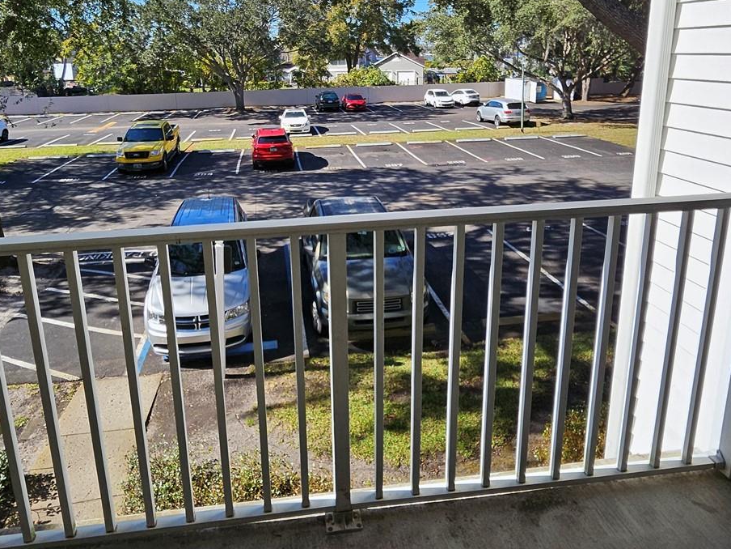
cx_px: 319
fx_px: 486
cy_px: 168
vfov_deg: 57.1
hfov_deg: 73.6
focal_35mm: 23
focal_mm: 1.7
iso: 32
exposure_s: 1/965
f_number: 2.2
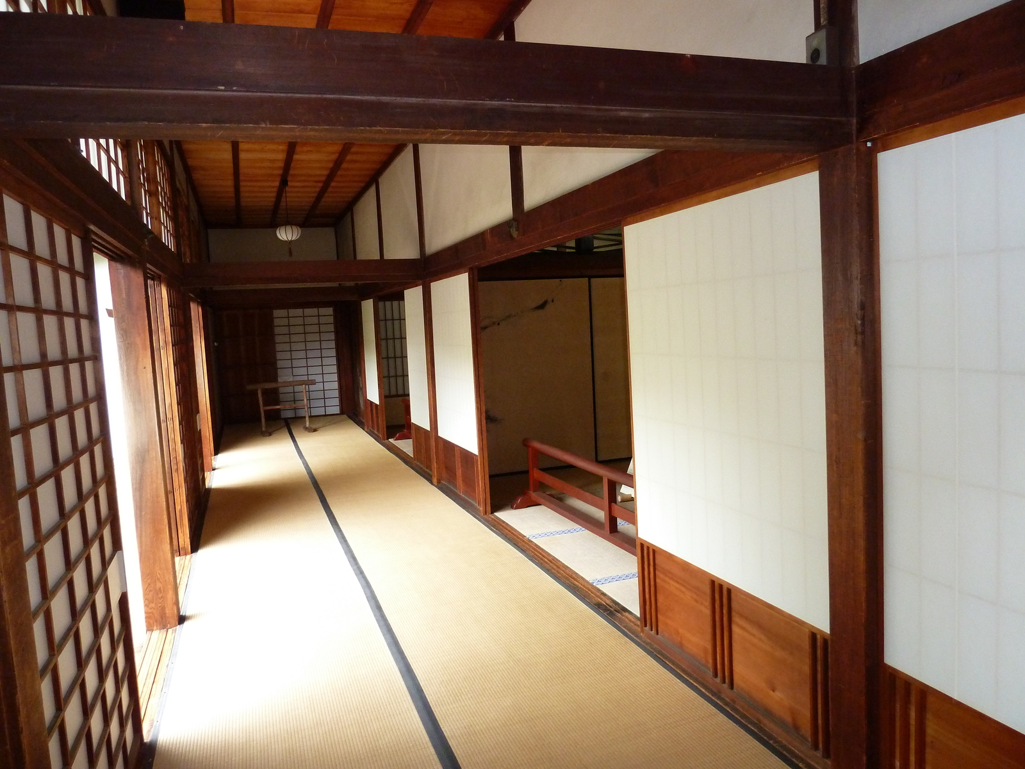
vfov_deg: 54.9
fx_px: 740
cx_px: 512
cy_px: 384
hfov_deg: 69.4
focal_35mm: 25
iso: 320
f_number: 3.3
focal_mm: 4.1
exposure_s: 1/30
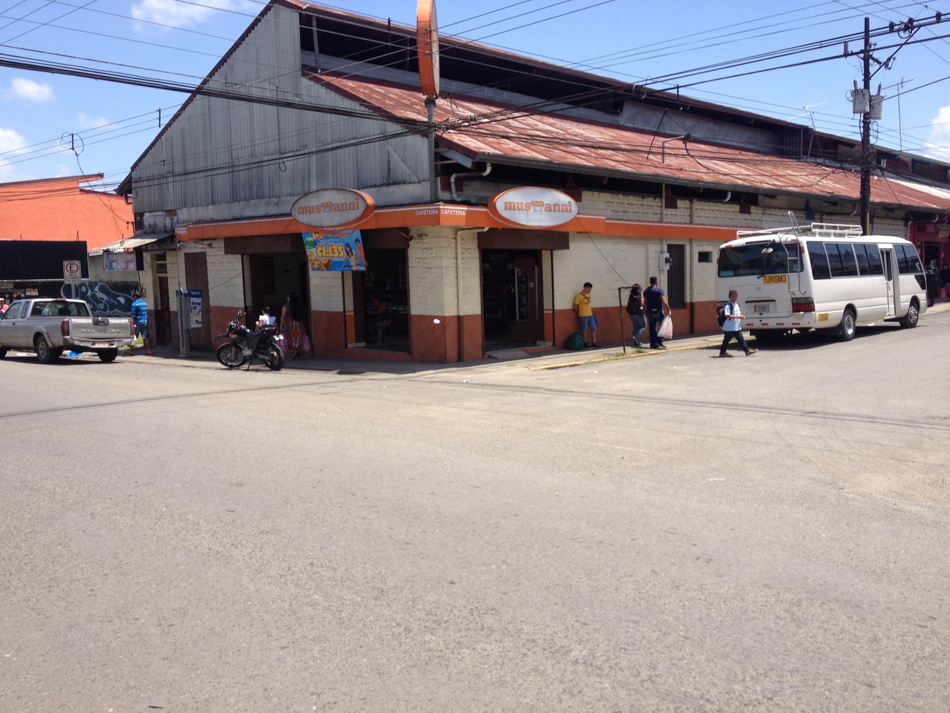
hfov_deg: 52.6
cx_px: 475
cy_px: 356
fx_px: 961
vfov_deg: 40.7
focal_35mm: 35
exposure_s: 1/1151
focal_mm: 4.28
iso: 50
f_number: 2.4
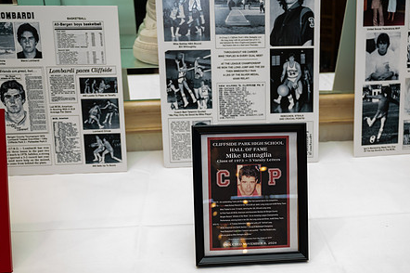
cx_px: 240
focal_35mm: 40
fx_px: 455
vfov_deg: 33.3
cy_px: 147
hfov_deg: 48.3
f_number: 3.2
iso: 1600
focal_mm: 30.5
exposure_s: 1/200
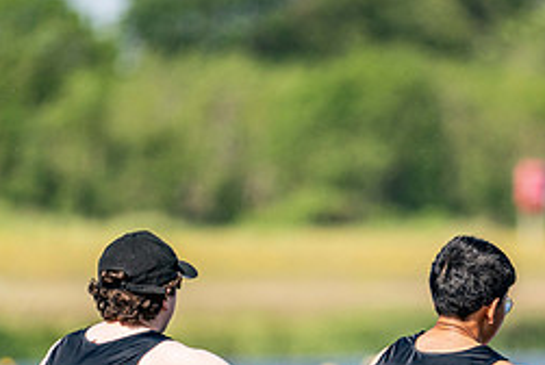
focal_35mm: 923
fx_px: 13989
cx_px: 523
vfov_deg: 1.5
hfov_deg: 2.2
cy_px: 366
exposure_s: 1/2500
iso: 250
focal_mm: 400
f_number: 4.5
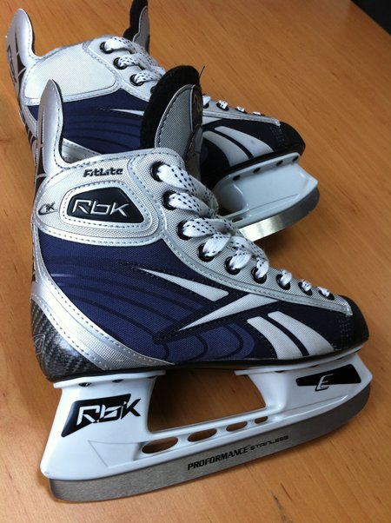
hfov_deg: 40.6
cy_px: 262
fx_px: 528
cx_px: 196
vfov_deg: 52.7
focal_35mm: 35
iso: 80
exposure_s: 1/33
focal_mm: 3.85
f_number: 2.8
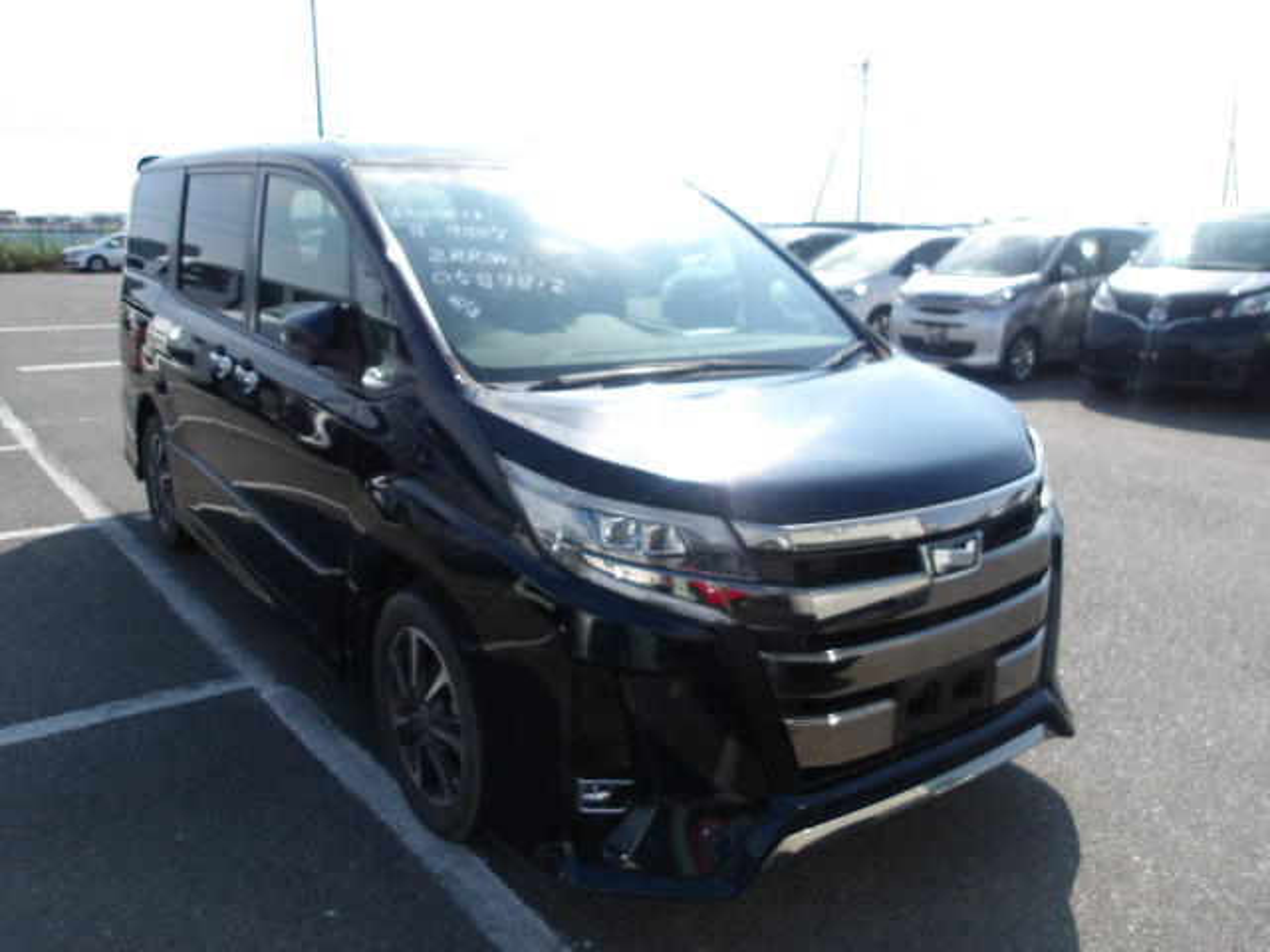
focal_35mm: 27
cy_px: 476
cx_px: 635
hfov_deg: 65.3
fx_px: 991
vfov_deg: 51.4
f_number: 3
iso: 100
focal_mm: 4.9
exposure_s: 1/967
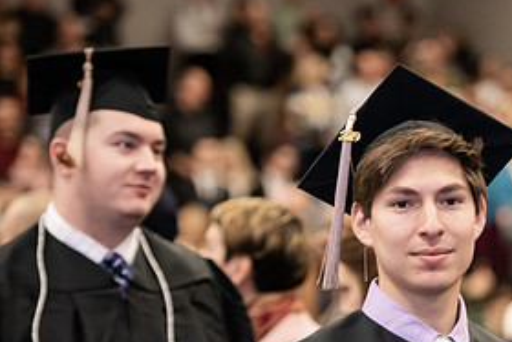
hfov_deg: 9.0
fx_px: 3244
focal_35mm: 228
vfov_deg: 6.0
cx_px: 528
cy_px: 336
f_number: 3.2
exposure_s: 1/200
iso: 2000
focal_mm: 110
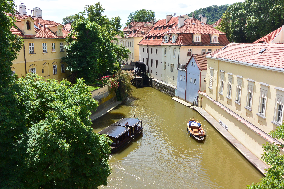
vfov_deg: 40.0
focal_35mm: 33
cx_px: 143
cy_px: 94
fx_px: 260
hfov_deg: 57.2
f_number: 4.5
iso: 160
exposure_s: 1/640
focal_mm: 12.2
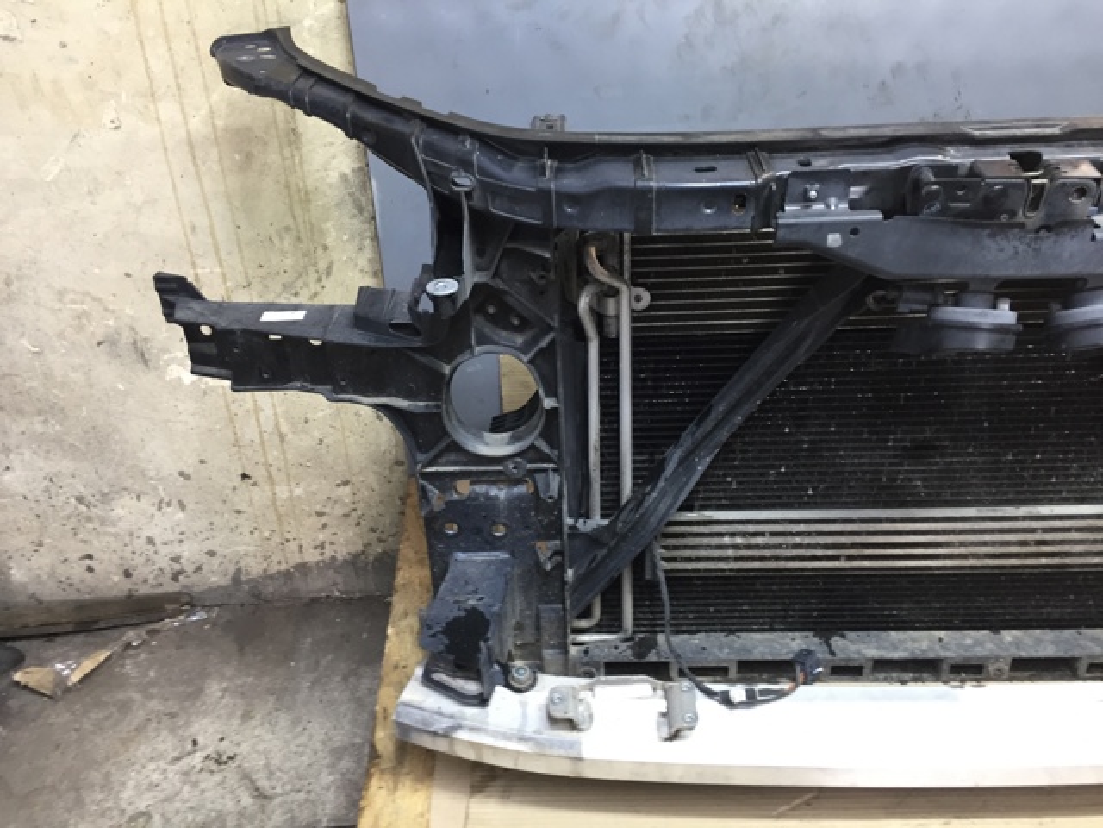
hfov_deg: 61.7
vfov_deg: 48.2
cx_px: 552
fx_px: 924
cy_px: 414
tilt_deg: -29.9
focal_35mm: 29
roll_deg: +0.7
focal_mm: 4.15
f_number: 2.2
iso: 125
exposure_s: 1/33
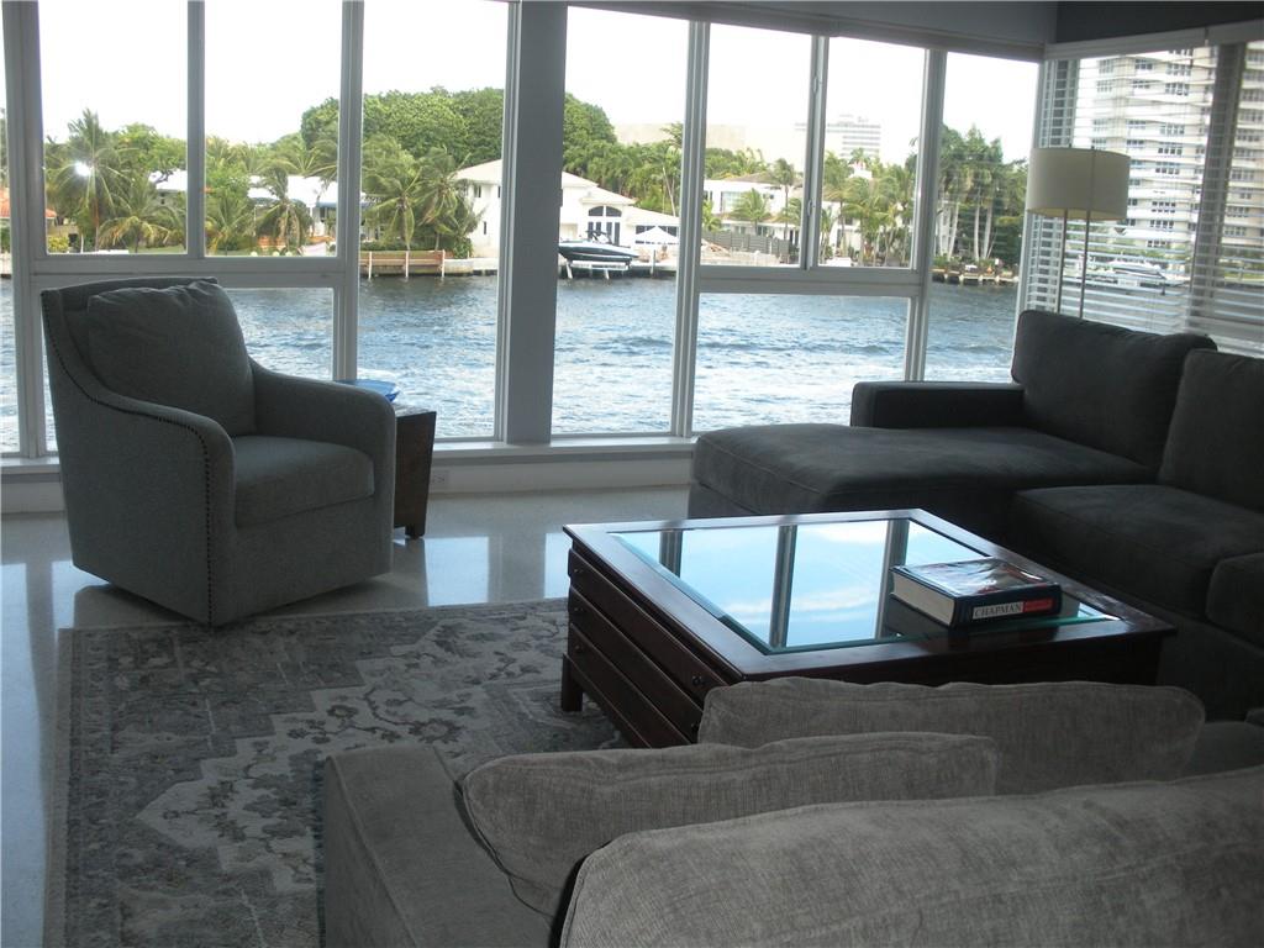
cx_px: 632
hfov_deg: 51.4
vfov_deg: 39.7
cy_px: 474
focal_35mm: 36
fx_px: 1315
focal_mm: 6.3
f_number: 3.5
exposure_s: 1/159
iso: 88
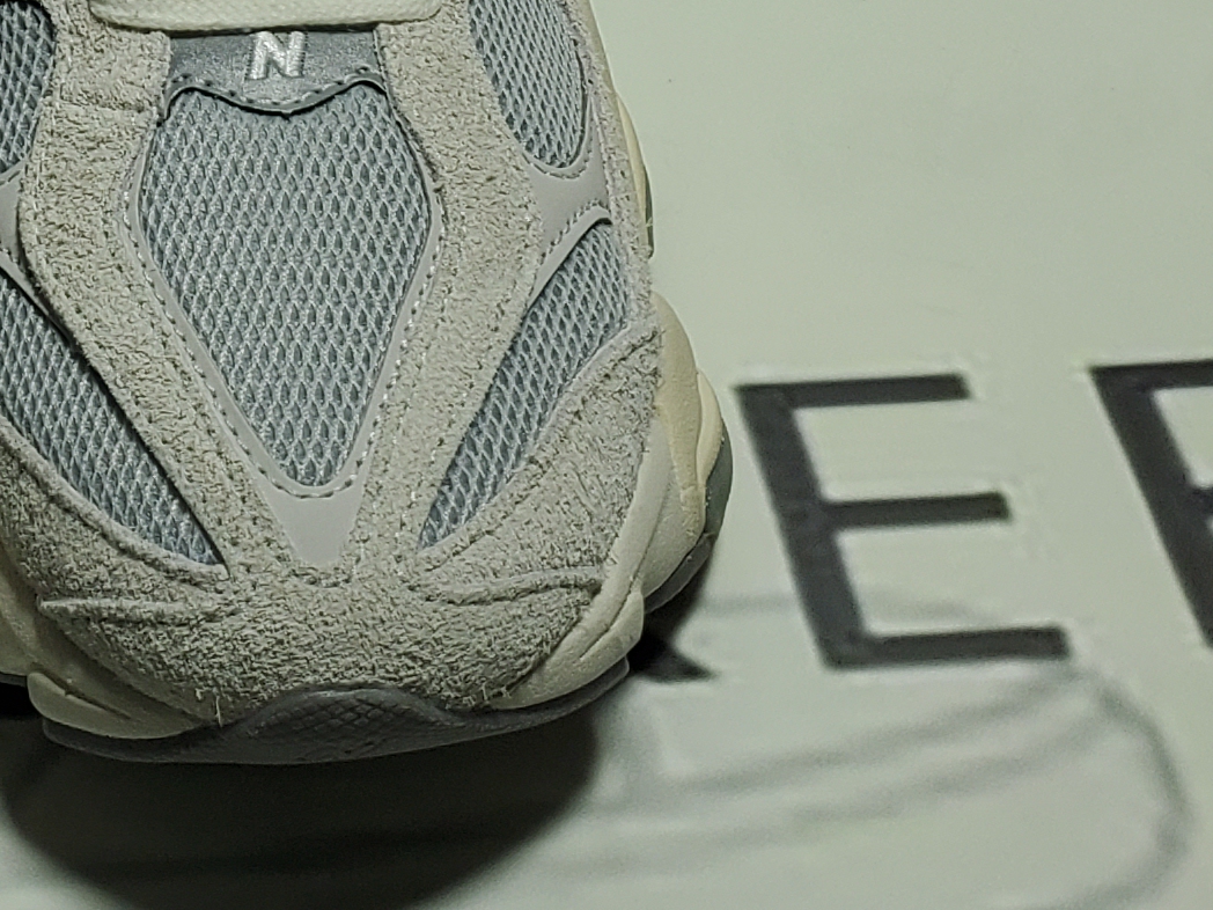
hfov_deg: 18.9
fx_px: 3504
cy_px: -570
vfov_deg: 13.7
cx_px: -116
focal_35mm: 100
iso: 50
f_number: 1.5
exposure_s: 1/1047
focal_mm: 4.3
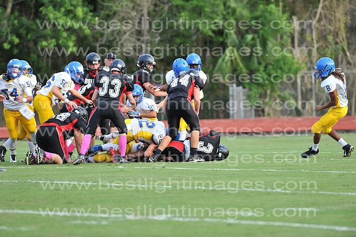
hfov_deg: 6.9
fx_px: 2965
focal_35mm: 300
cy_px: 118
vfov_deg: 4.6
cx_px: 178
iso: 1000
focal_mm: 300
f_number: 4
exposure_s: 1/800
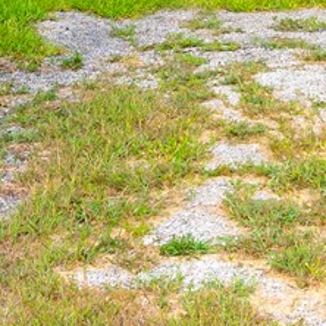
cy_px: -236
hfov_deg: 11.0
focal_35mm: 158
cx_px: 286
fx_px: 1683
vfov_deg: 10.5
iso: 125
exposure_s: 1/40
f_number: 13
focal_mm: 19
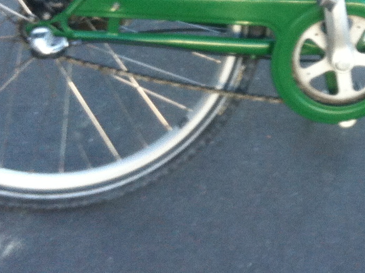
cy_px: -97
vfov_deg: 11.1
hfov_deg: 14.6
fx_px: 1368
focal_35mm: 130
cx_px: 461
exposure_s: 1/40
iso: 80
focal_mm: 3.85
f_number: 2.8
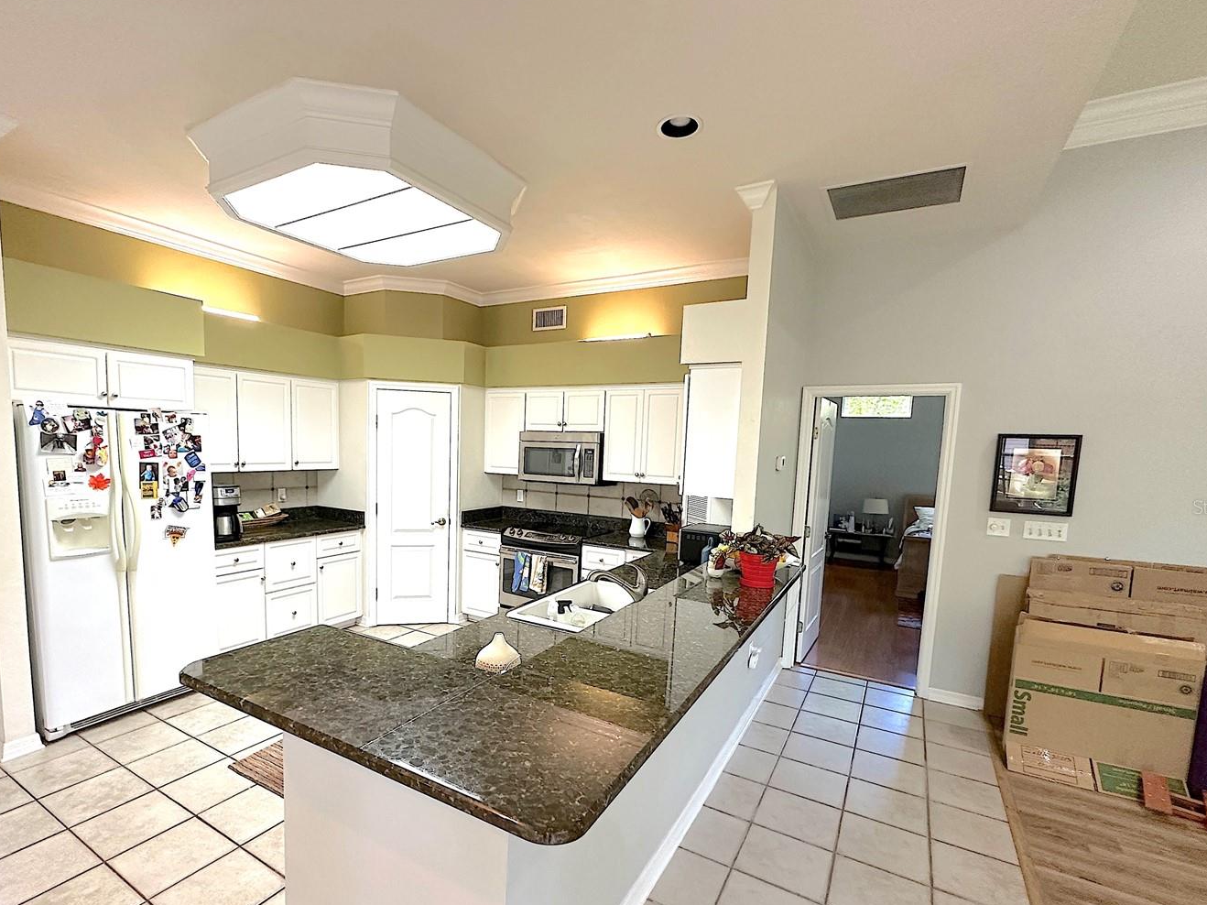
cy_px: 507
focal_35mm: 17
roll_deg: -1.9
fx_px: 593
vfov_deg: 74.4
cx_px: 547
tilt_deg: -6.4
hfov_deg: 90.8
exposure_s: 1/120
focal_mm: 2.22
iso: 250
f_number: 2.2
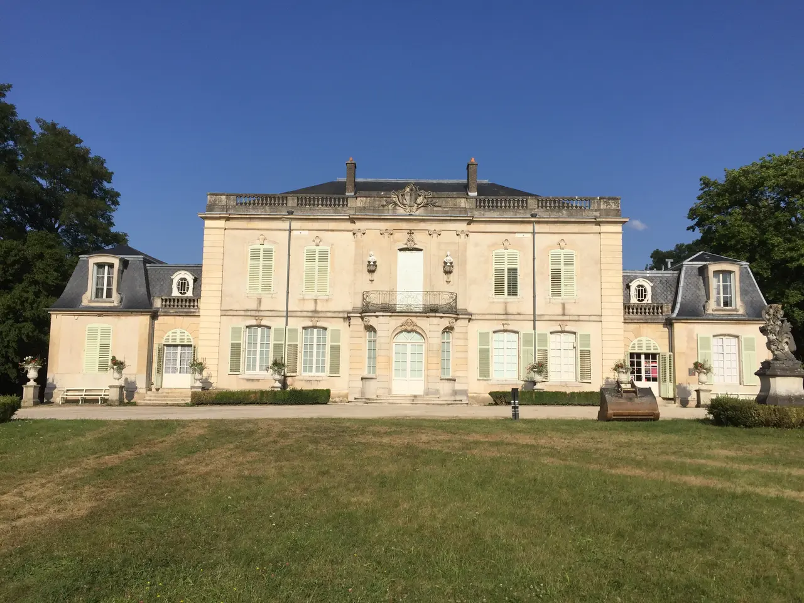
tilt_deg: +5.1
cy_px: 302
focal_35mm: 29
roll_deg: -2.2
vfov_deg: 48.2
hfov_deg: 61.7
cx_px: 402
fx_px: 674
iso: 32
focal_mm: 4.15
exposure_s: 1/4950
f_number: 2.2
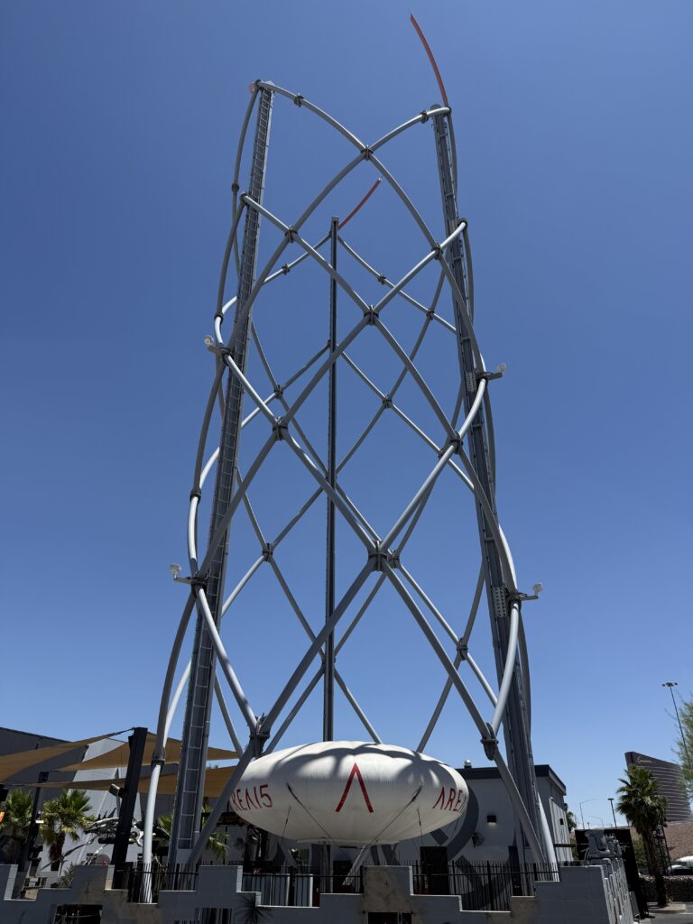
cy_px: 462
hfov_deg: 56.8
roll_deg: -1.1
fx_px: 641
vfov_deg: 71.6
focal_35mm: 24
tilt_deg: +31.0
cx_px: 346
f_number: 1.78
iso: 80
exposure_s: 1/6173
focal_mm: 6.76
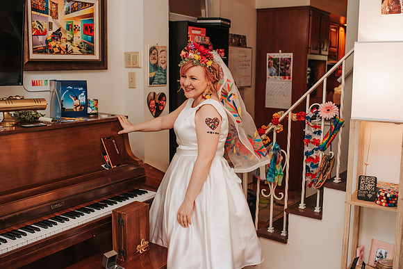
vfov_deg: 35.4
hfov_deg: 51.1
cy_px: 124
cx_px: 202
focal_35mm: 38
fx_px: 421
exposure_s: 1/160
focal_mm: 35
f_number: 4
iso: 800
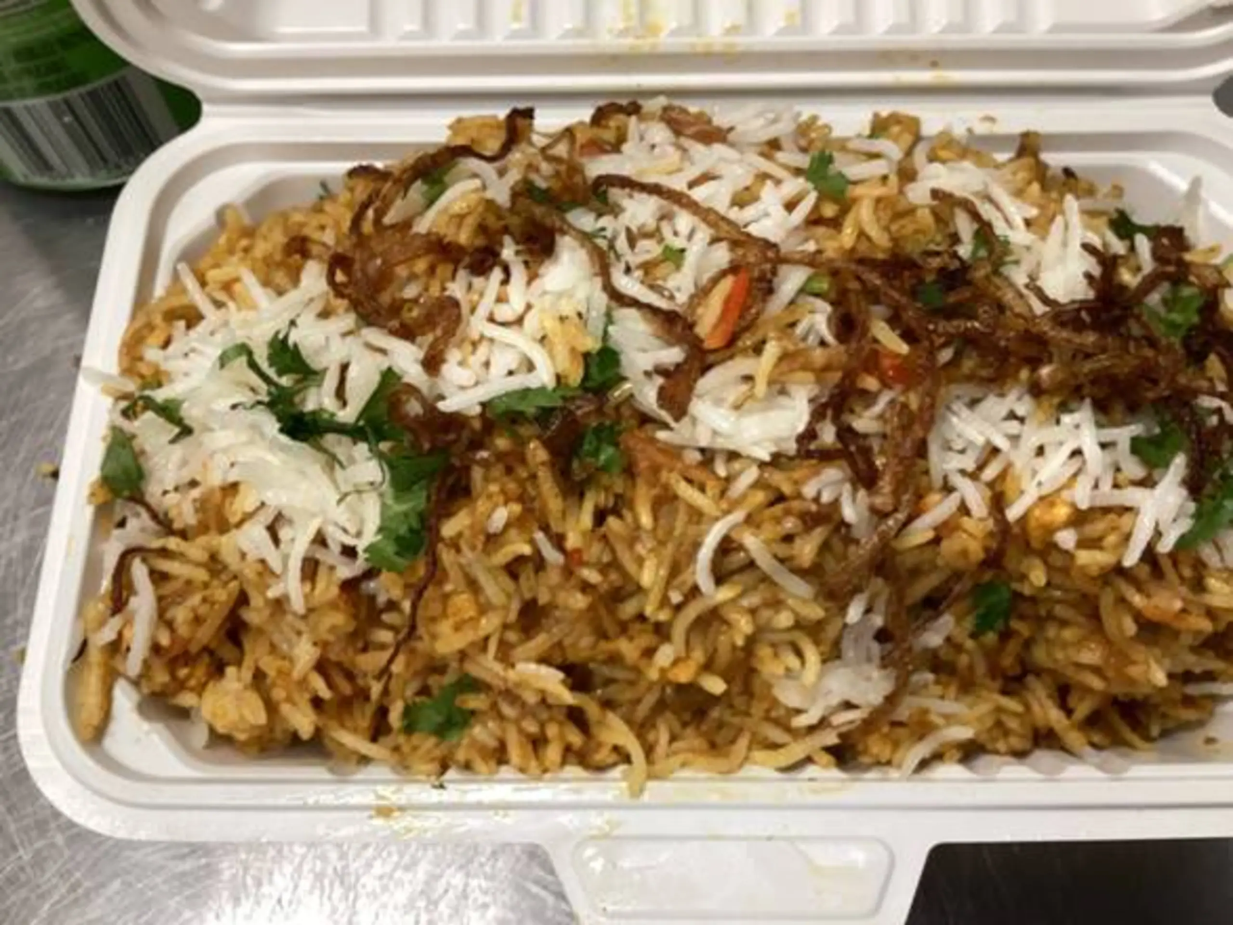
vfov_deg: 45.4
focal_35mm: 31
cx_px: 616
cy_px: 462
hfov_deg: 58.4
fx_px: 1104
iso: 100
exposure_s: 1/60
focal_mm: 3.3
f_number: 2.4
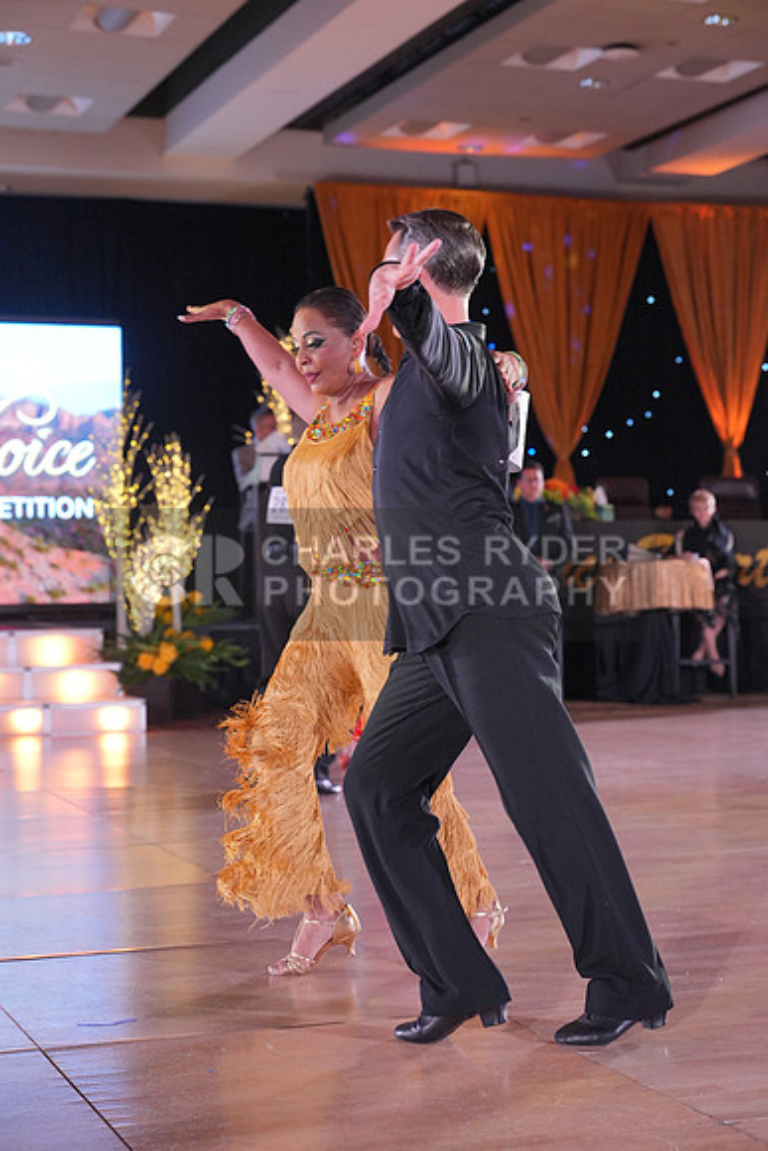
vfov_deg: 31.9
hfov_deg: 21.6
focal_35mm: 63
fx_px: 2015
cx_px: 384
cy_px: 576
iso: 2500
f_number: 4
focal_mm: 63
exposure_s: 1/400
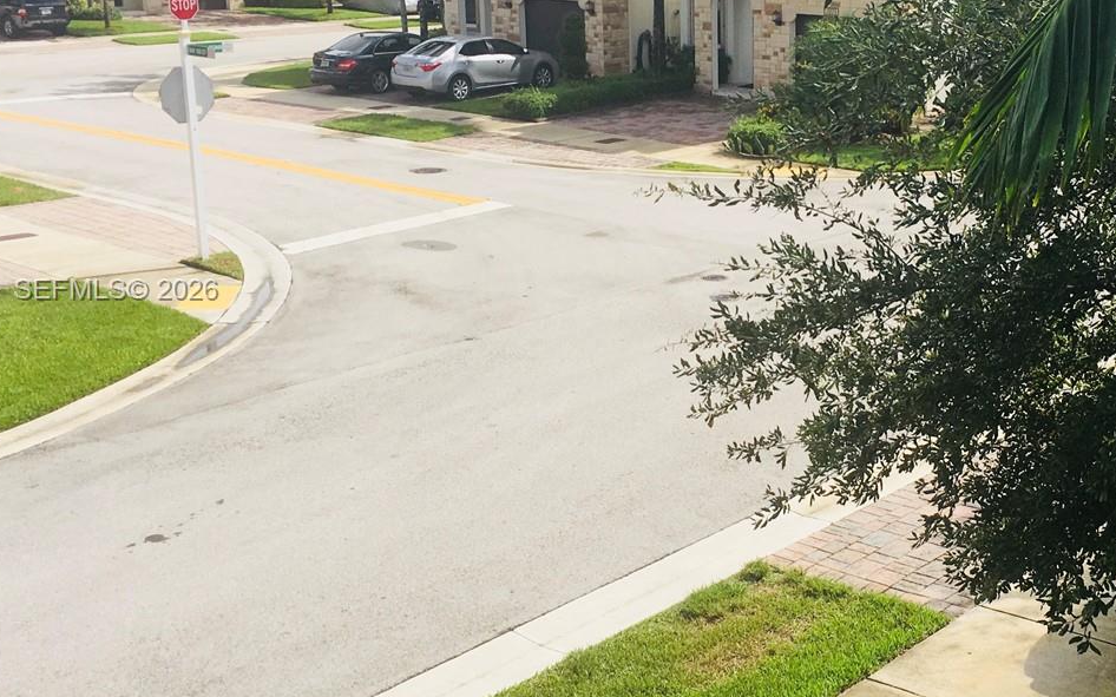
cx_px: 794
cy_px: 291
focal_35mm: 52
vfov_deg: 24.8
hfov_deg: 38.2
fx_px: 1581
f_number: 2.2
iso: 25
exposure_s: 1/1202
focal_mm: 4.15
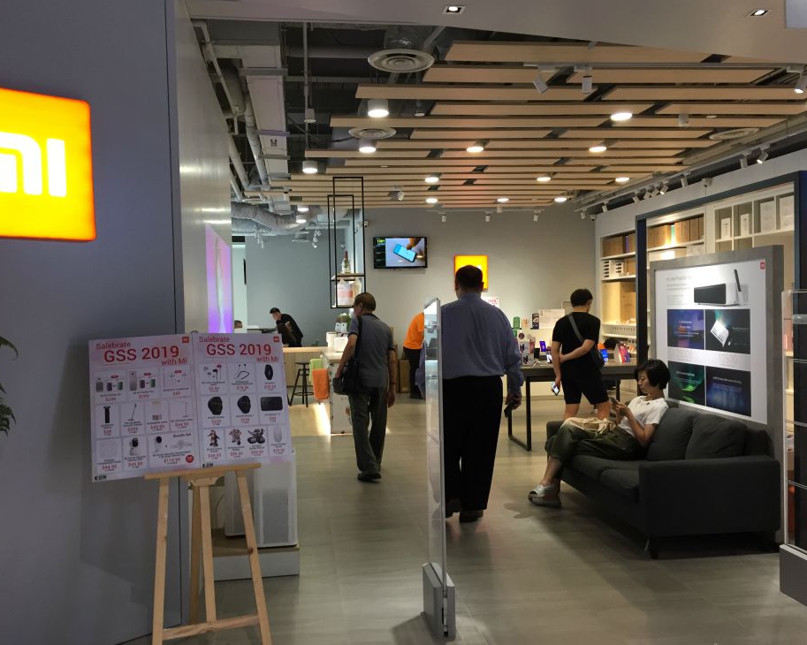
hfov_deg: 57.1
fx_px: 740
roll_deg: +1.3
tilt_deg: +0.0
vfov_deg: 47.1
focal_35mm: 31
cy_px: 327
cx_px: 379
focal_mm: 4.15
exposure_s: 1/33
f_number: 2.2
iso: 50
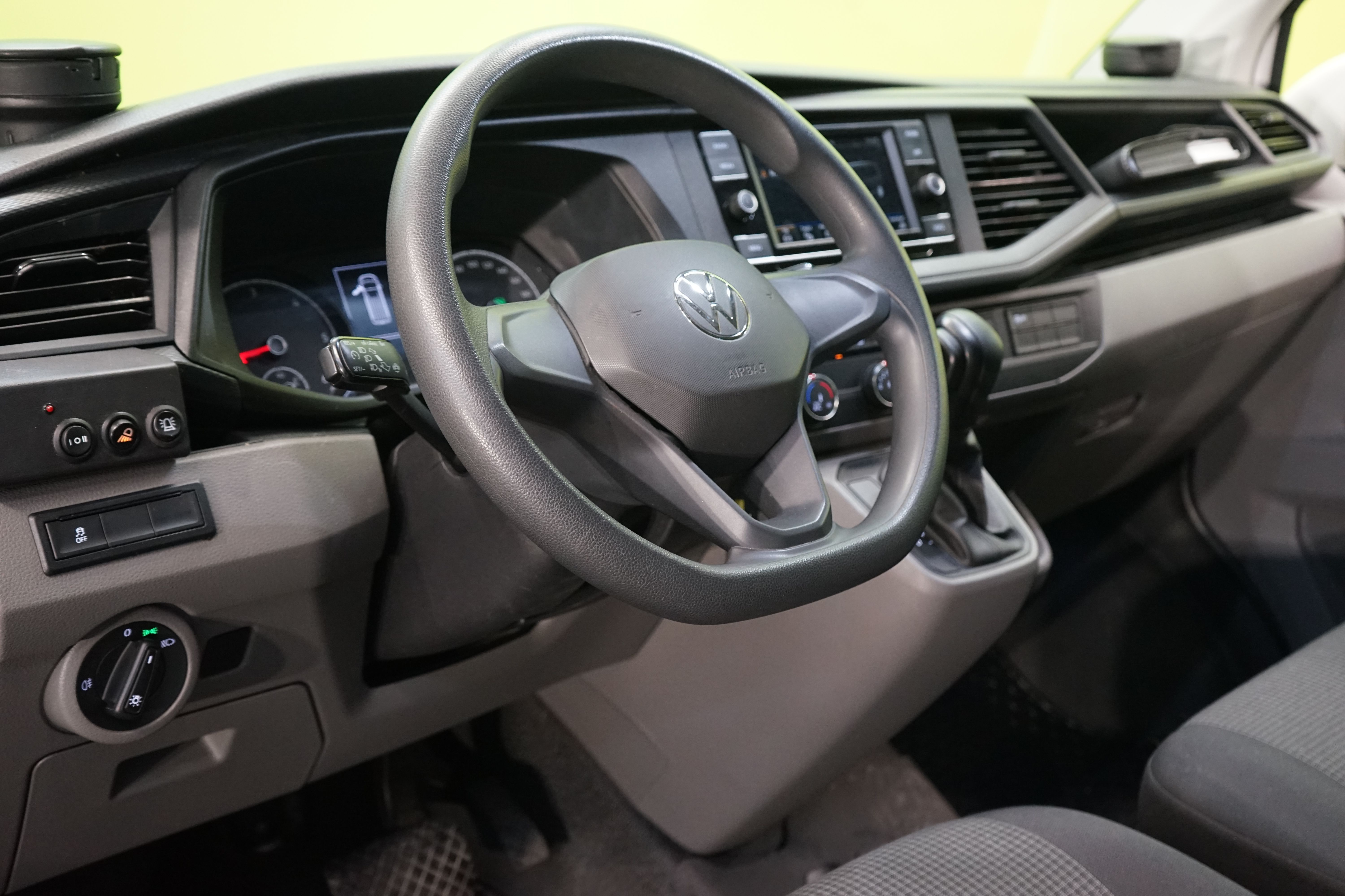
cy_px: 448
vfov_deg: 34.2
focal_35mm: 39
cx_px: 672
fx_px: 1457
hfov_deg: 49.6
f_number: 5
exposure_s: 1/60
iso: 3200
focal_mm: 39
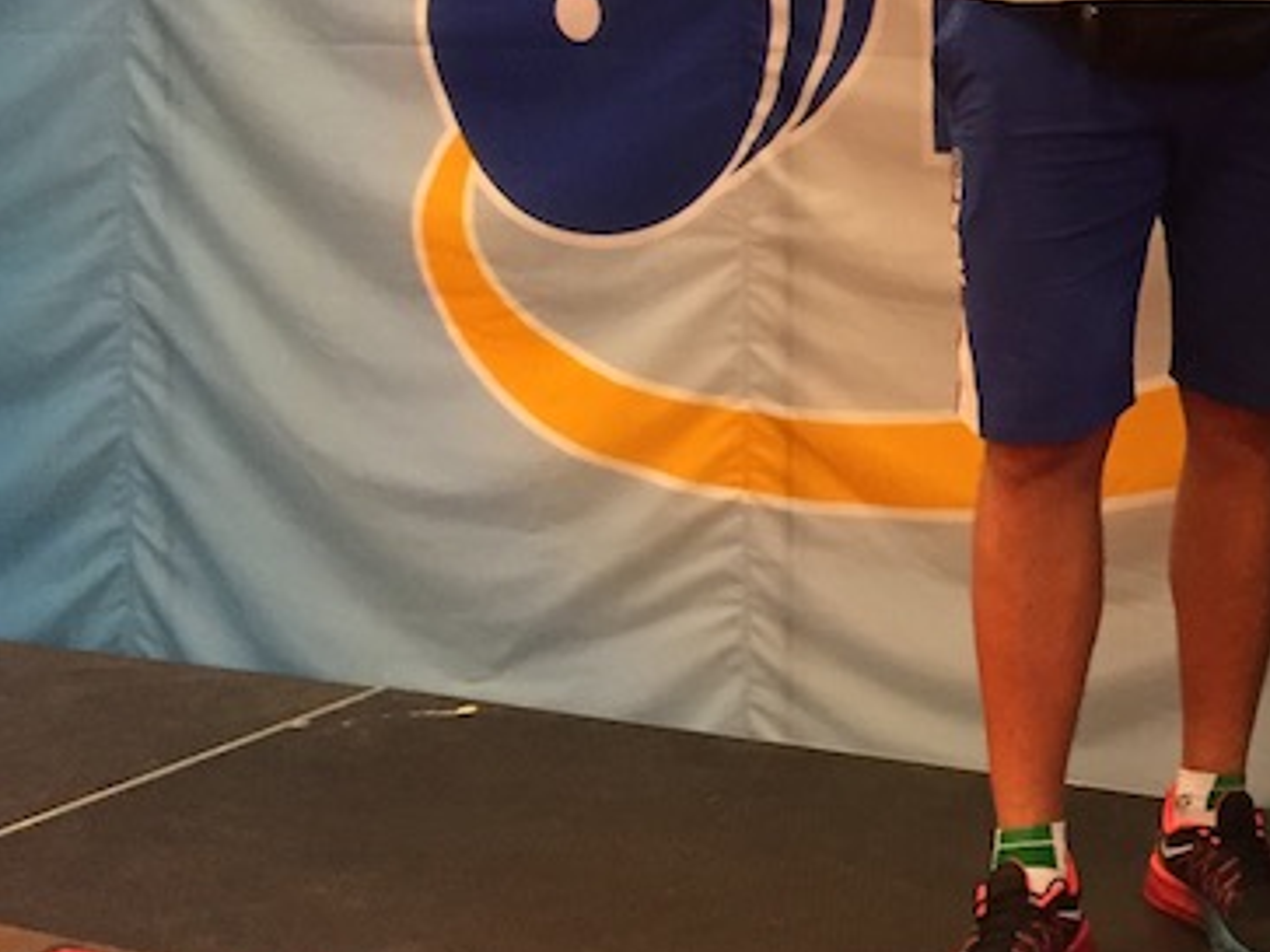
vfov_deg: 19.8
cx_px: 1459
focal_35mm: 72
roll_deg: -1.6
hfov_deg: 24.8
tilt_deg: -4.4
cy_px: -2
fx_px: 2641
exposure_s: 1/25
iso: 250
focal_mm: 4.15
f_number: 2.2
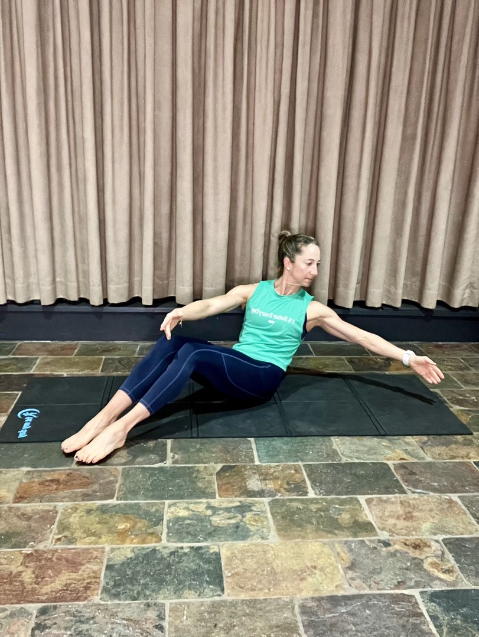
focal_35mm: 32
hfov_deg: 44.2
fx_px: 590
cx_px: 240
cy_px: 318
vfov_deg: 56.8
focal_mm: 2.87
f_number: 2.2
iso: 400
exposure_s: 1/30
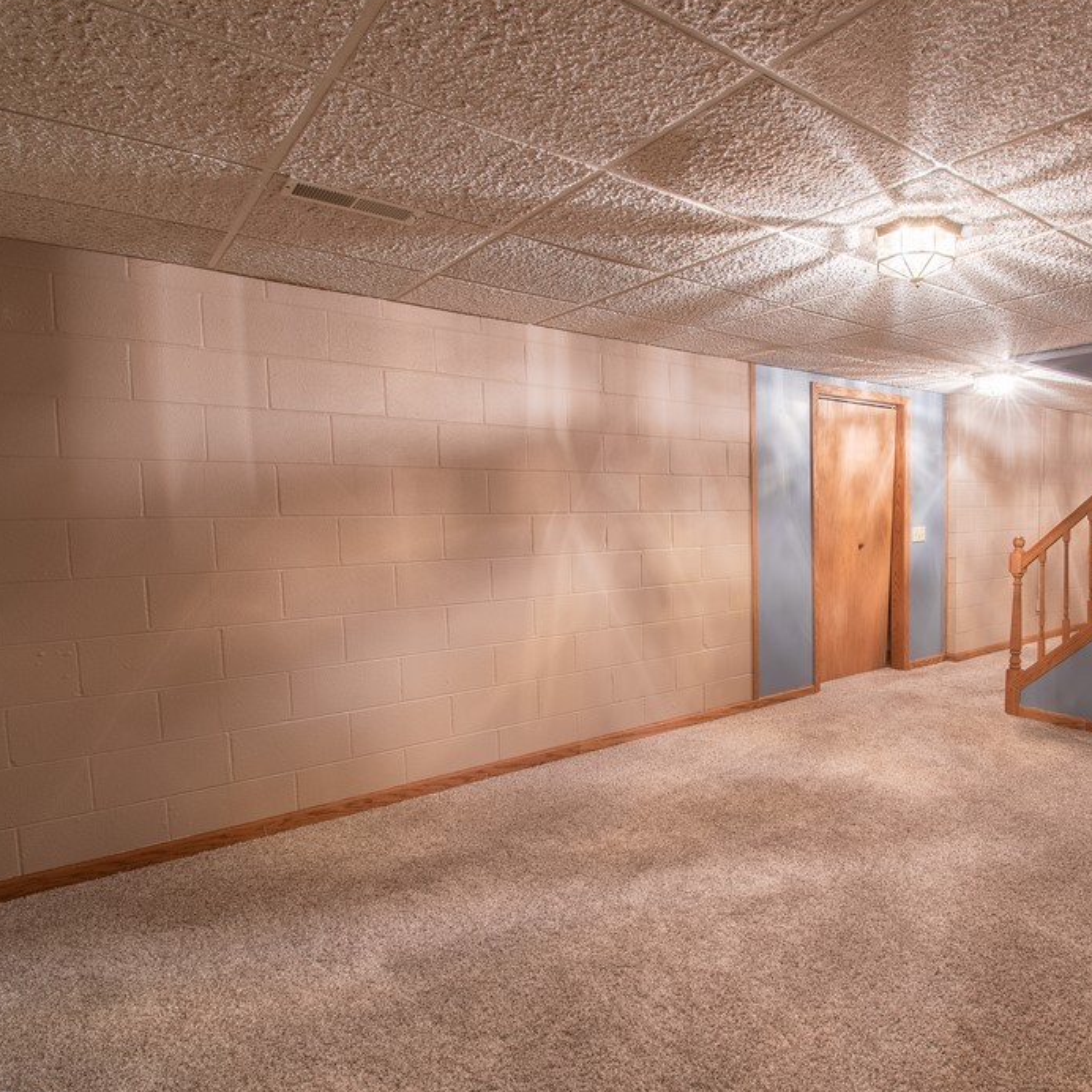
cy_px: 559
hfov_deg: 70.6
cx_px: 798
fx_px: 714
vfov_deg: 74.8
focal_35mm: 20
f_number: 11
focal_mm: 10
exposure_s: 5
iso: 400
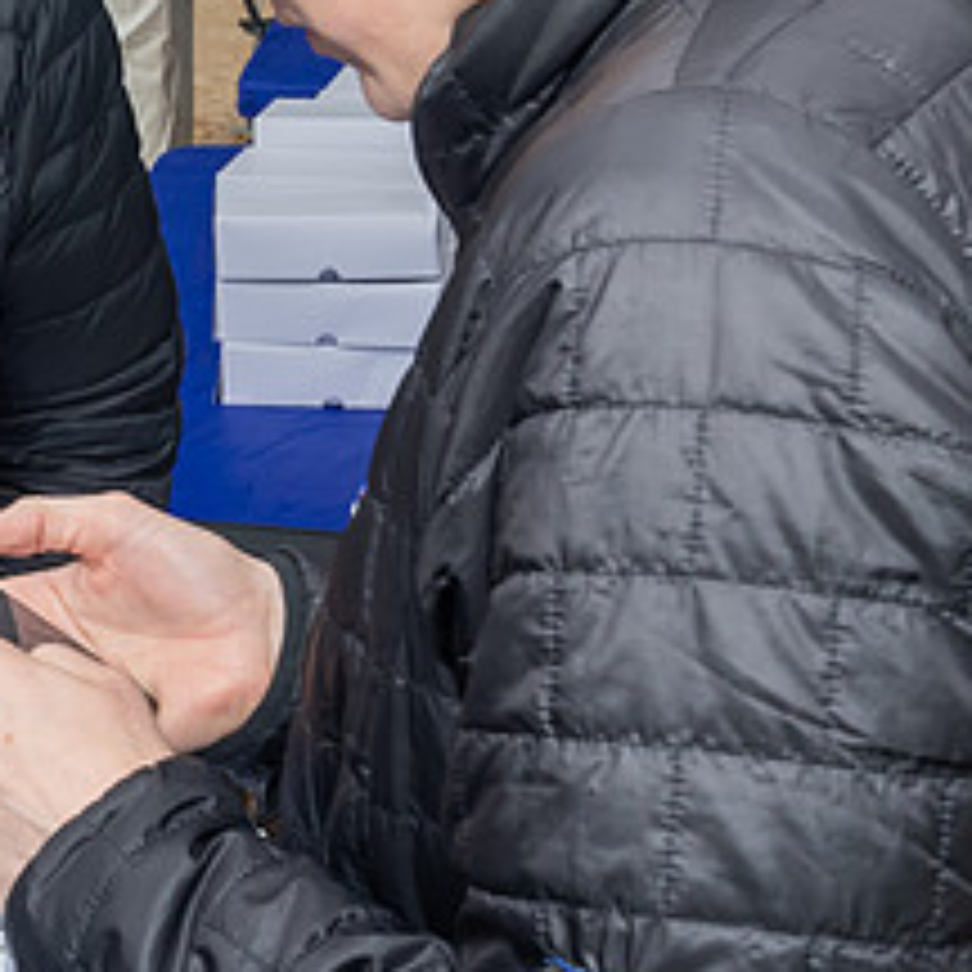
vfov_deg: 15.2
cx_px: -311
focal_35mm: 114
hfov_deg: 14.6
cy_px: 250
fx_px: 3622
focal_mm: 20
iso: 320
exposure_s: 1/250
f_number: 6.3
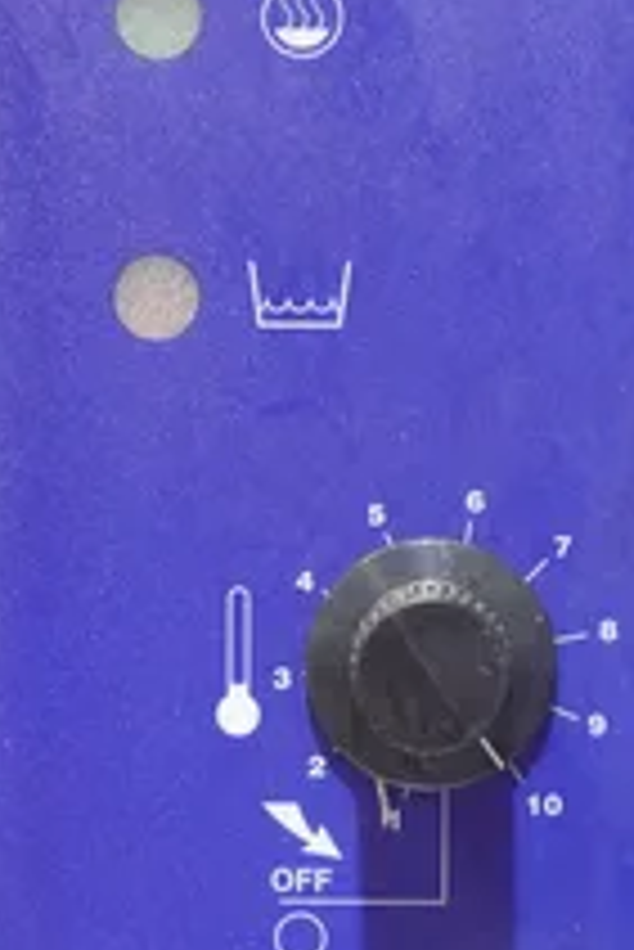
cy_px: 626
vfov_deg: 23.3
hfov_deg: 15.7
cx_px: 447
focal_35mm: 87
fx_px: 2294
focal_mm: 16.86
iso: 2000
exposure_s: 1/50
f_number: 4
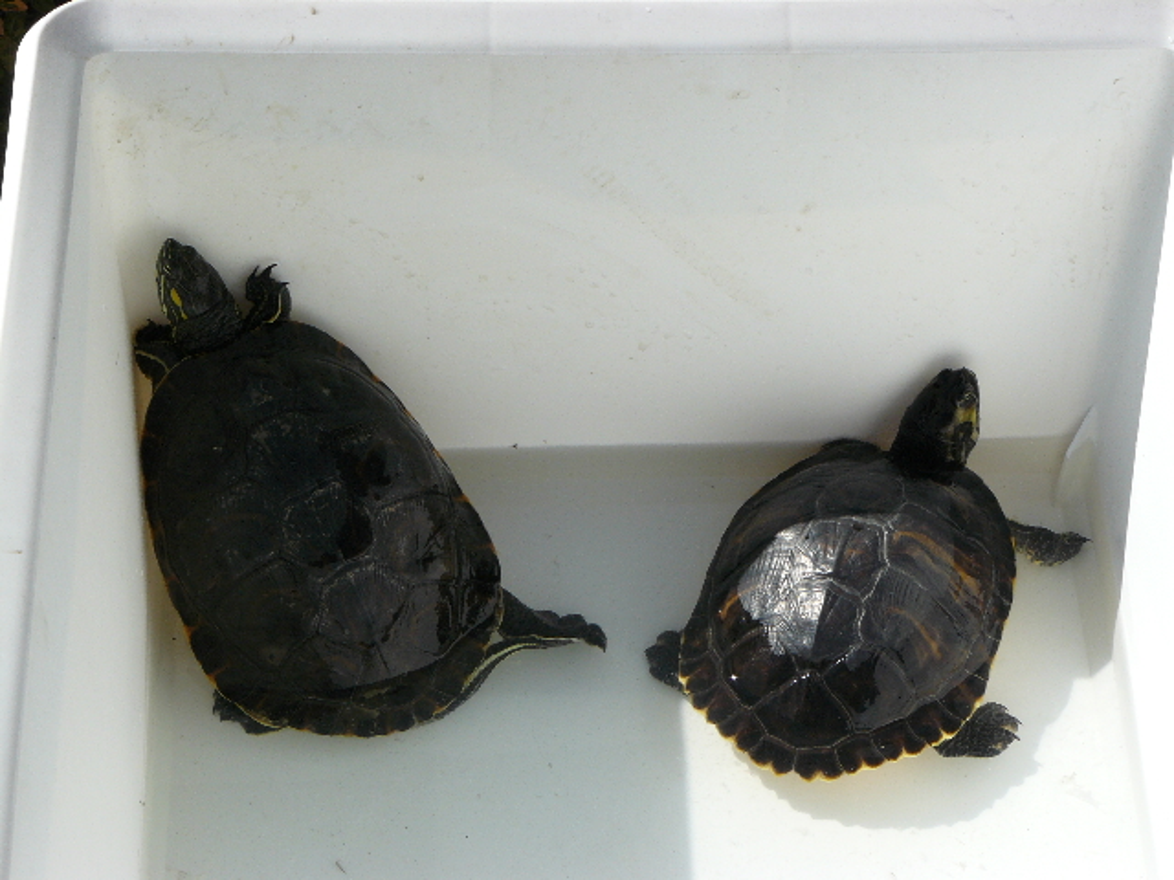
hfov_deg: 17.6
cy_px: 440
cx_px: 587
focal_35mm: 112
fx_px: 3798
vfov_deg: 13.2
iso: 100
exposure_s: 1/500
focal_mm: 18.6
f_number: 6.3
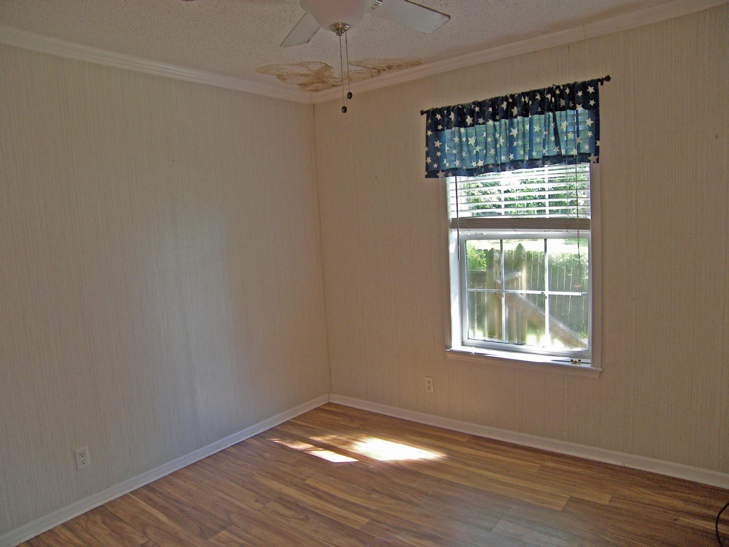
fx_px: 505
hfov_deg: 71.6
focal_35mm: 24
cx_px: 364
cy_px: 274
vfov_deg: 56.8
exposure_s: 1/60
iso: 100
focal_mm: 5
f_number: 2.8
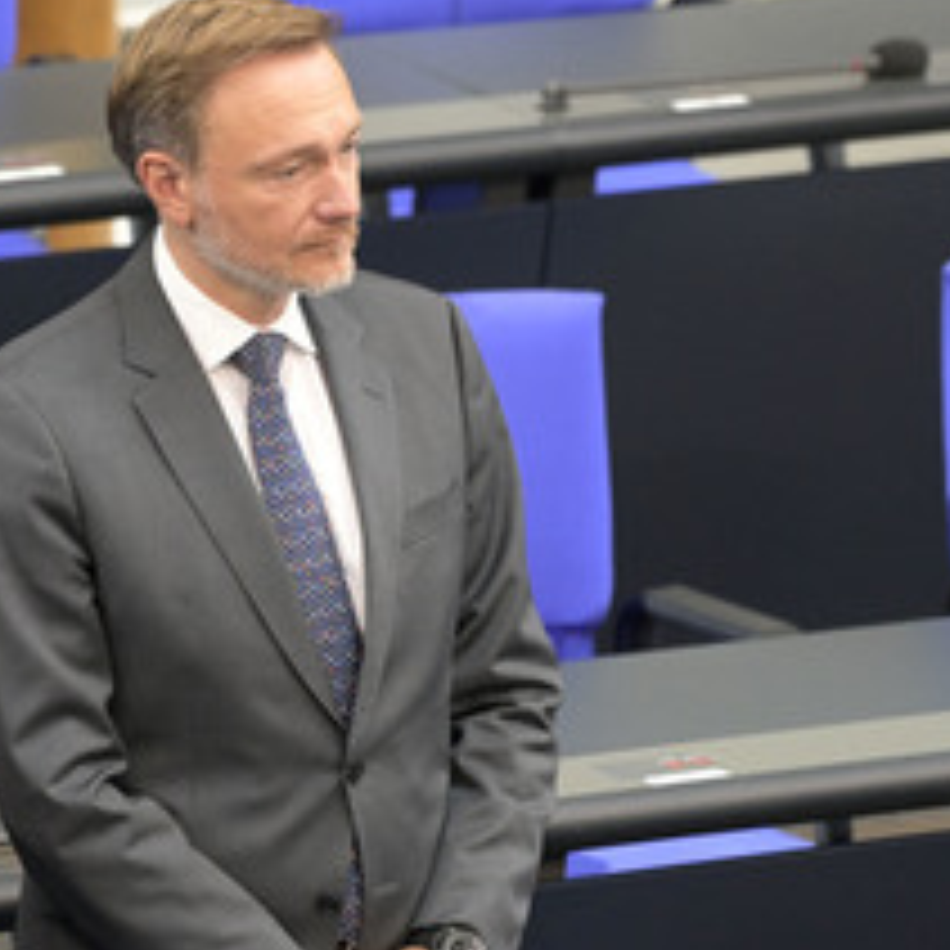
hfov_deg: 3.1
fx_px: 17512
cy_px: 585
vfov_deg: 3.1
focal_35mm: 564
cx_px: 119
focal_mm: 310
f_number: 5.6
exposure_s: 1/200
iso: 8000
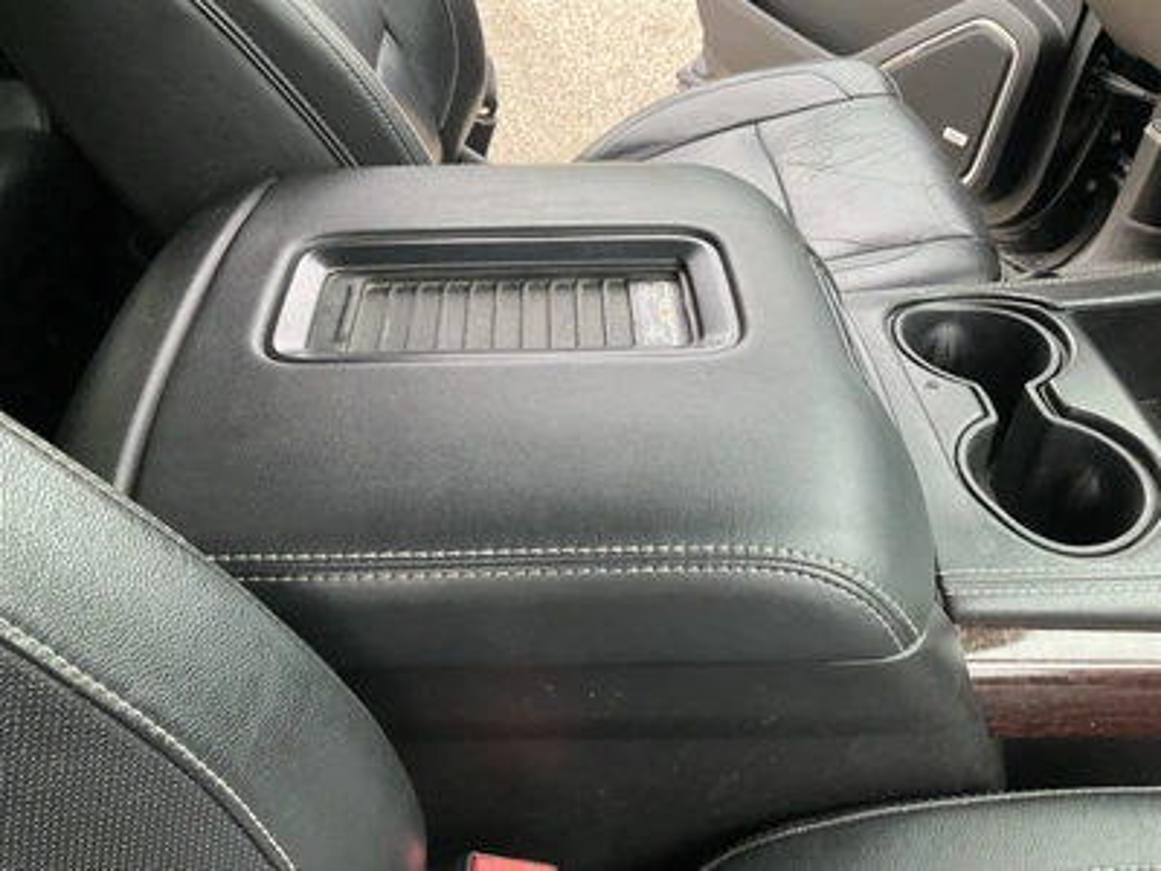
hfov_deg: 61.7
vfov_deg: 48.2
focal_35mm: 29
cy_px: 436
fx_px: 973
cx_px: 580
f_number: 1.8
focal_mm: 3
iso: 64
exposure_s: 1/74
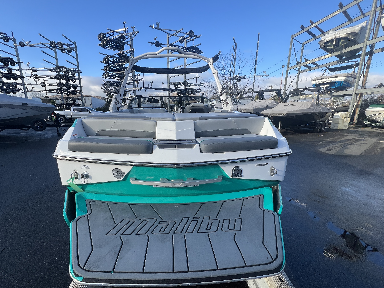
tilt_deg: -12.3
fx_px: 155
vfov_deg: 85.6
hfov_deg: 101.9
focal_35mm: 14
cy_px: 149
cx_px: 178
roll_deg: +1.0
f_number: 1.8
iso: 32
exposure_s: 1/737
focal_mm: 1.57
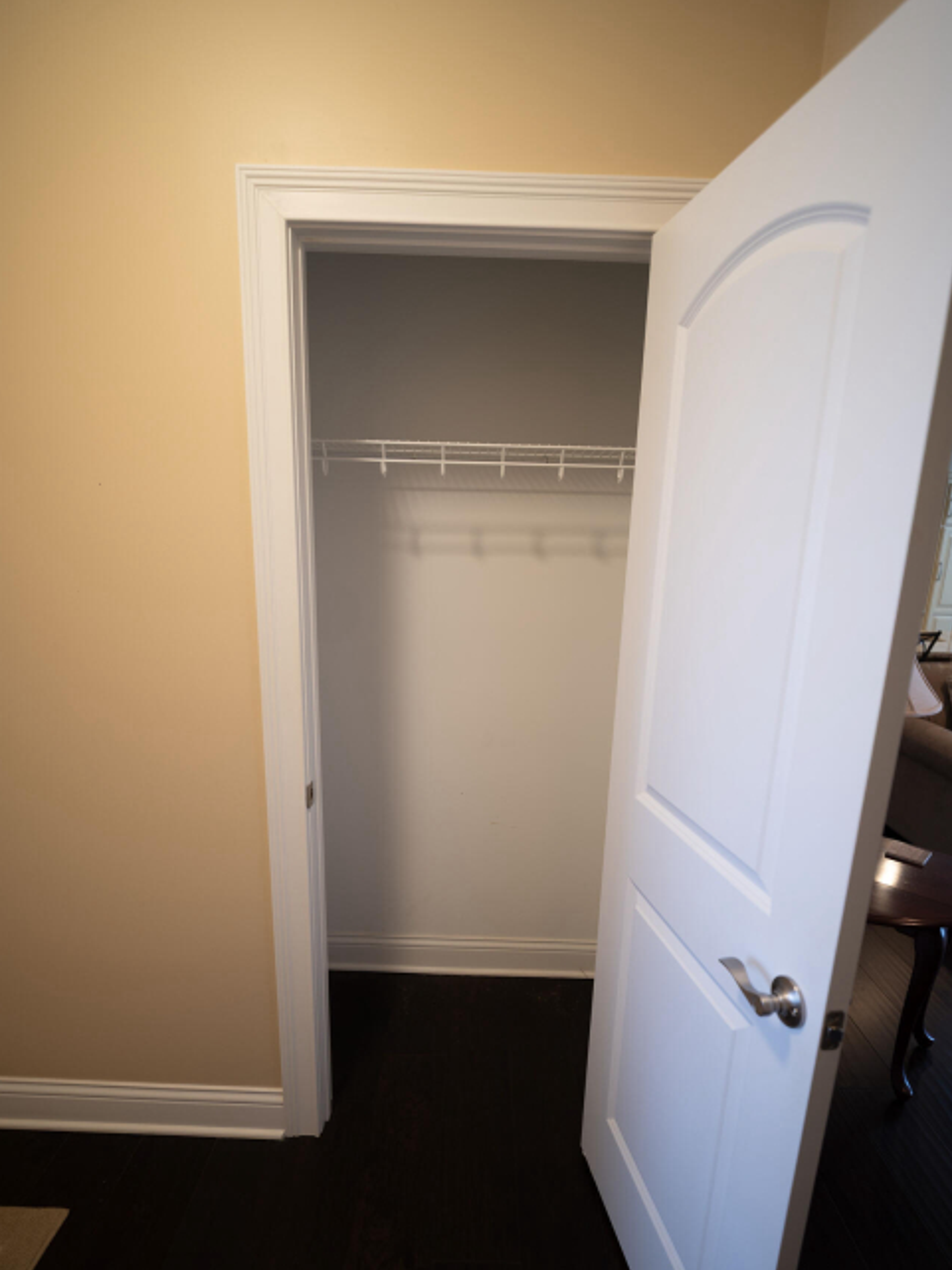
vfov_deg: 87.1
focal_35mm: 18
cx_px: 479
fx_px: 660
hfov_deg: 71.6
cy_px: 729
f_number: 1.8
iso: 100
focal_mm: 16
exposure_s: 1/20
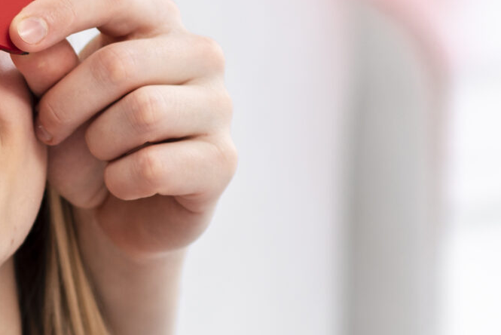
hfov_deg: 6.3
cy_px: 360
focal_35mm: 327
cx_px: -7
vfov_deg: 4.2
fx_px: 4553
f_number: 3.2
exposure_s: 1/160
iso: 100
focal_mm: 85
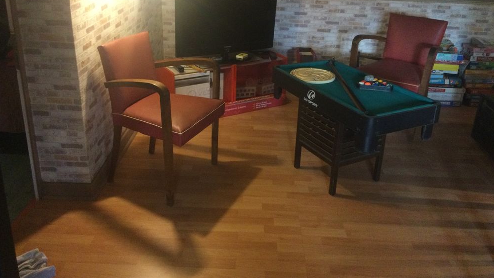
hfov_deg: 58.0
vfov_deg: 34.4
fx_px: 445
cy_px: 100
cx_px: 246
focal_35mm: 34
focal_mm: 3.3
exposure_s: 1/17
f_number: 2.4
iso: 250
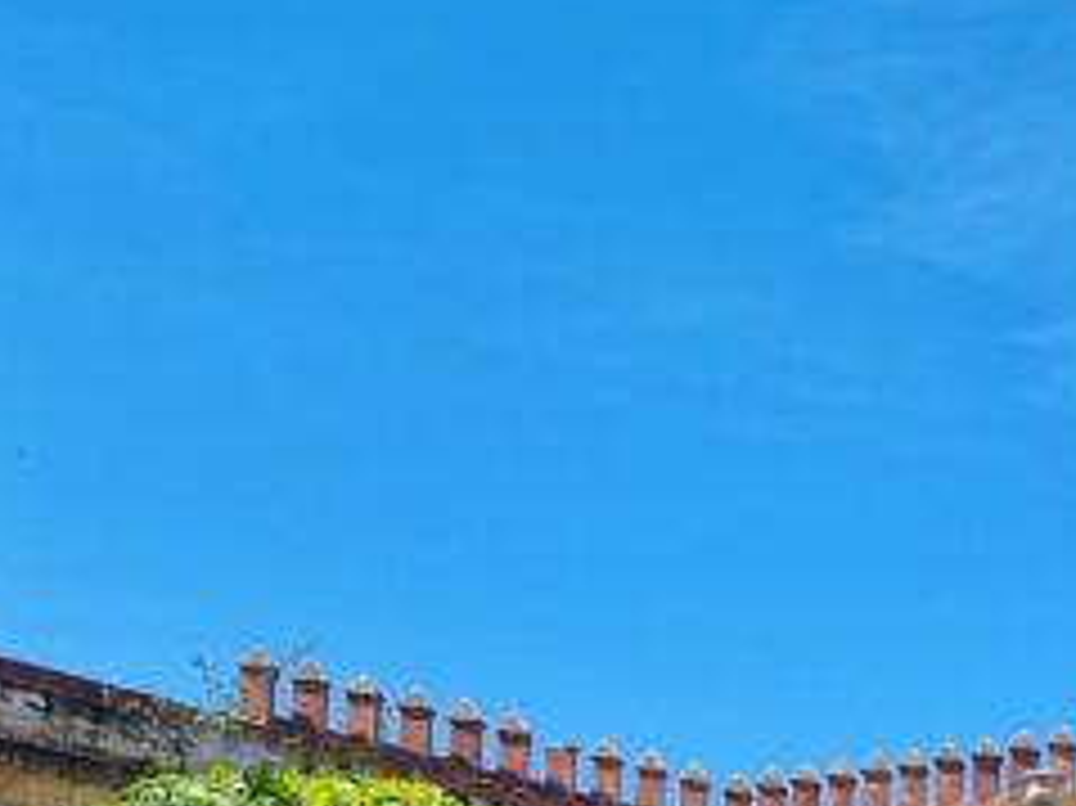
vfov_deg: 13.3
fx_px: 3200
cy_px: 1310
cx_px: 2071
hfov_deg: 15.6
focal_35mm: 103
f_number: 1.8
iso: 50
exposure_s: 1/622
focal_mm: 6.7
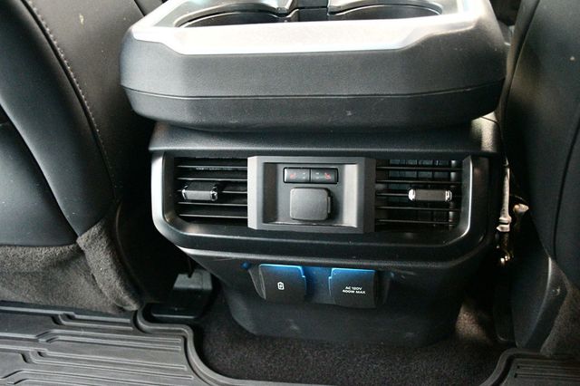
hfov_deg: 55.8
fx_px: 547
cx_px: 290
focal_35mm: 34
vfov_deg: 38.8
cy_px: 193
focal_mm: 23
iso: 12800
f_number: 3.8
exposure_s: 1/40
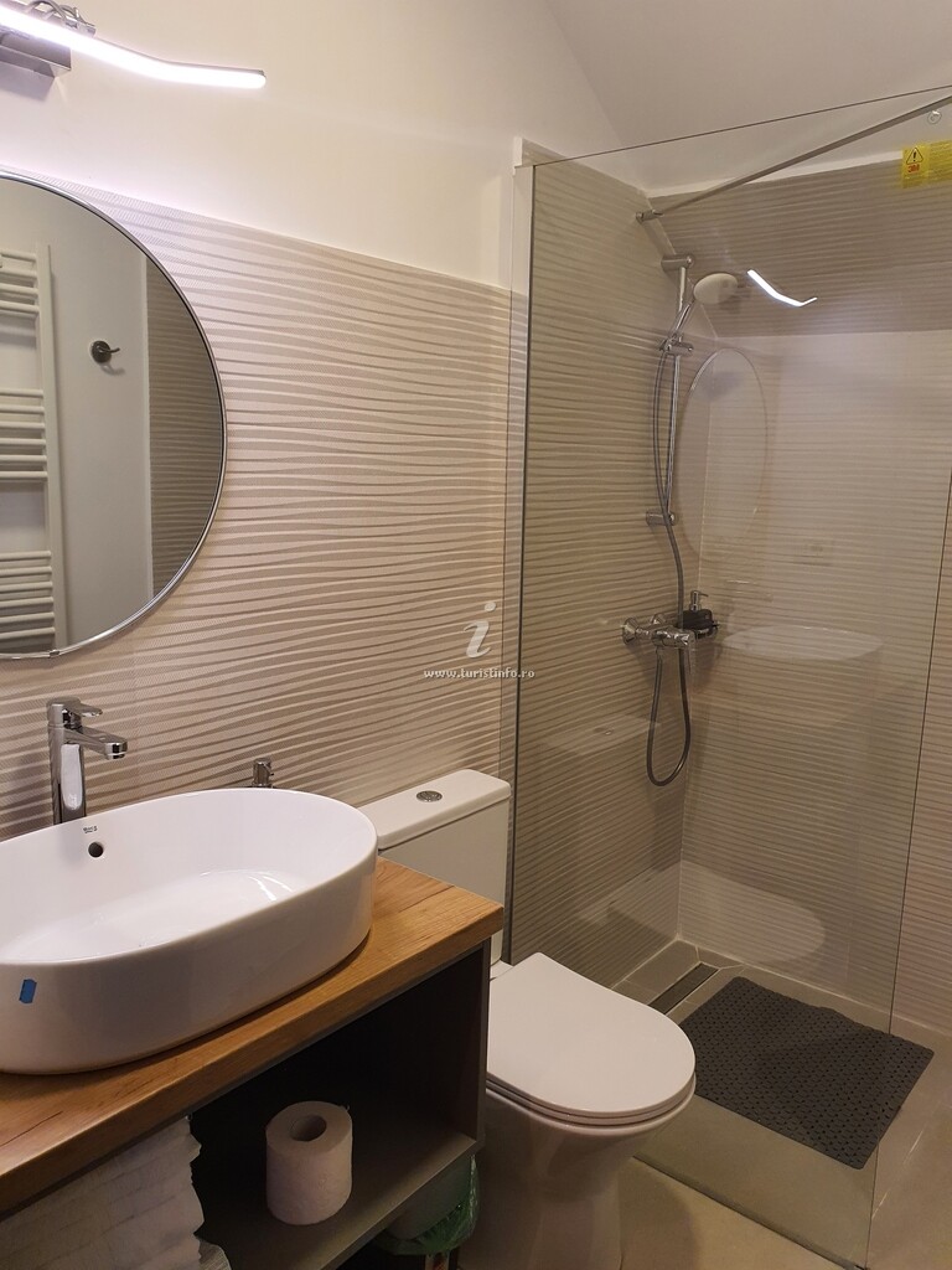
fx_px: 953
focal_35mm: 26
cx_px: 476
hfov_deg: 53.1
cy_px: 635
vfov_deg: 67.3
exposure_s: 1/100
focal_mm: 4.3
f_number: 2.4
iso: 250
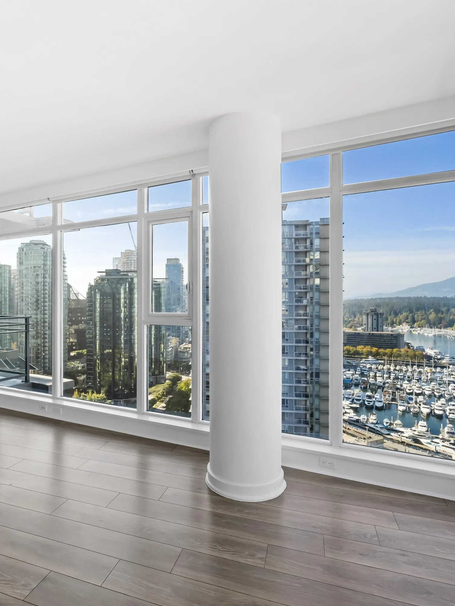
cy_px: 305
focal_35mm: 20
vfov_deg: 82.5
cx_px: 169
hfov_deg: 65.6
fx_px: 346
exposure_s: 1/20
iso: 250
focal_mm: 9
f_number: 9
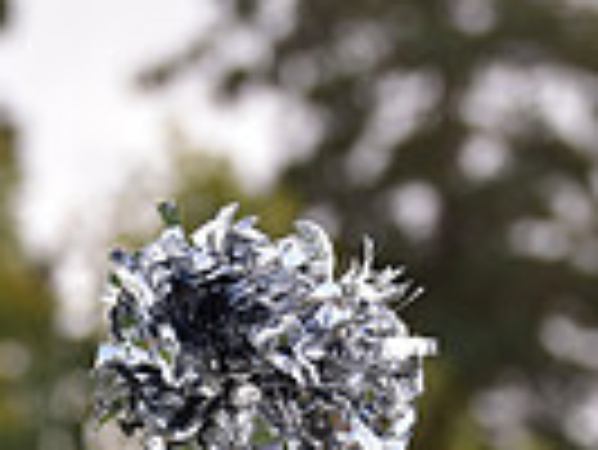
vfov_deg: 2.9
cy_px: 1210
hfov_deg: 3.9
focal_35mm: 512
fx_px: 8853
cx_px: 474
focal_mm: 122
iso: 160
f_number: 4.5
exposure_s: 1/250
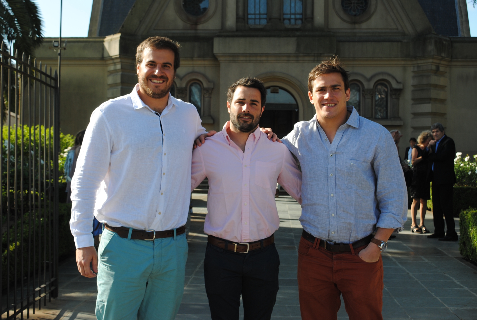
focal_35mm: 48
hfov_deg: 41.1
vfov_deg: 28.1
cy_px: 160
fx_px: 637
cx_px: 238
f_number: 7.1
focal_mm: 32
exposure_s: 1/200
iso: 100
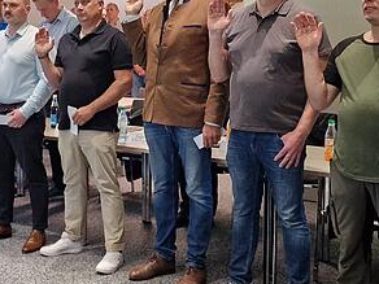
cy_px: 121
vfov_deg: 23.3
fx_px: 690
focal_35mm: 63
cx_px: 116
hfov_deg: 30.4
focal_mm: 6.4
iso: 500
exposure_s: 1/100
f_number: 1.8
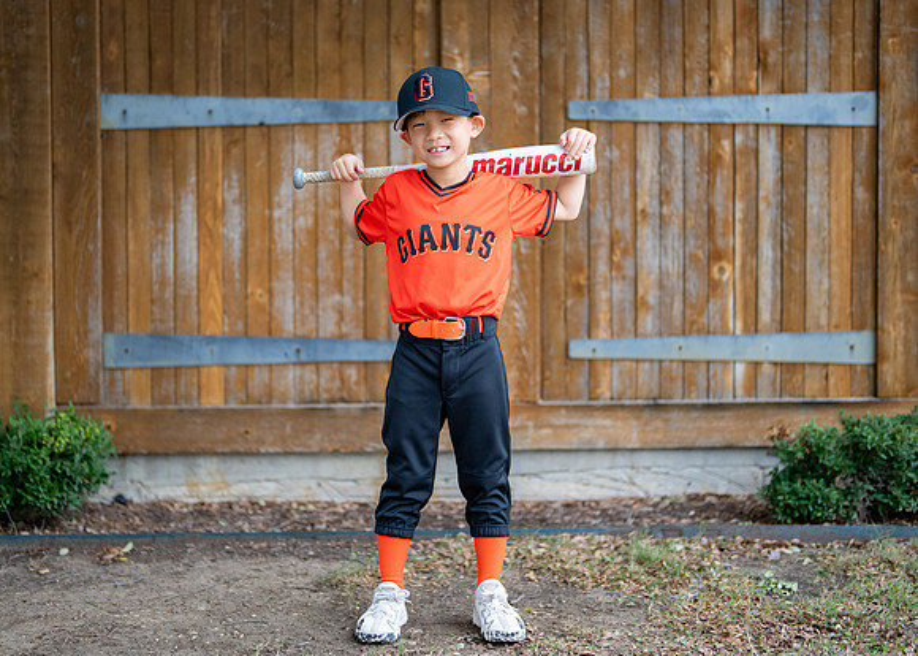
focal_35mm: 64
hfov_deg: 30.8
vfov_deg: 22.2
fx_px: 1666
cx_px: 426
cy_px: 279
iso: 500
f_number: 1.2
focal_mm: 50
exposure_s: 1/640
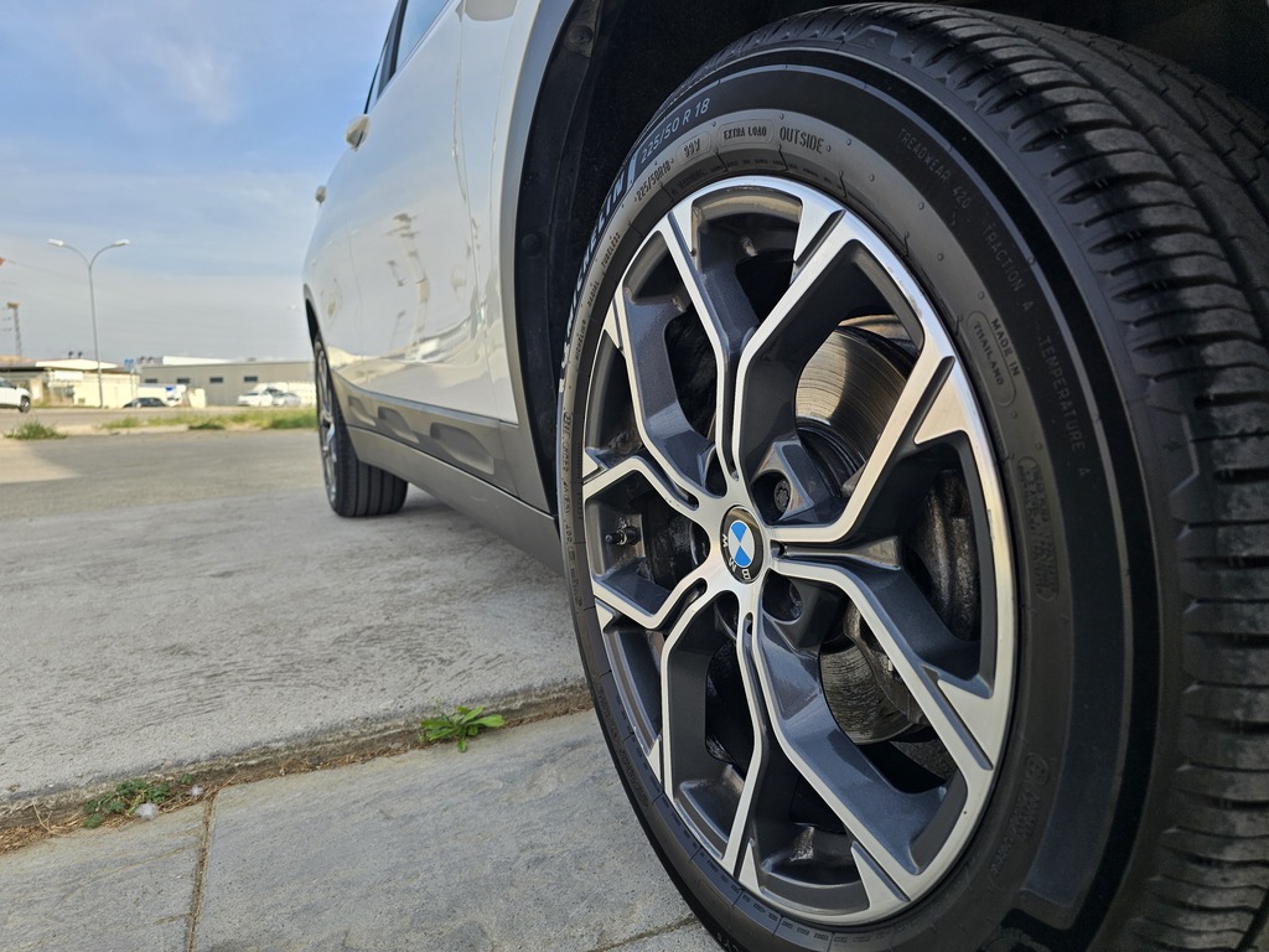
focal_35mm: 23
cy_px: 476
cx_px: 634
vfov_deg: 58.9
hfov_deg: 73.9
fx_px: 843
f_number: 1.7
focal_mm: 6.3
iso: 10
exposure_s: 1/294
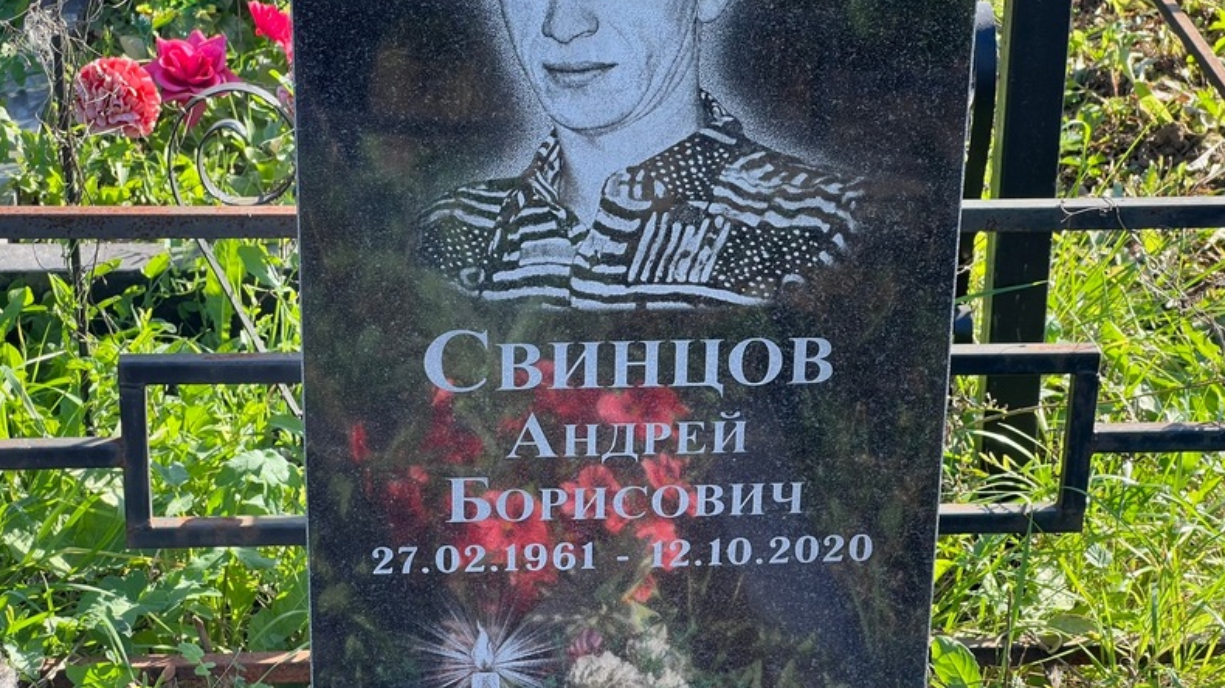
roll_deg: -1.4
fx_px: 2760
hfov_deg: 25.0
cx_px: 606
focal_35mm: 85
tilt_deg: -25.3
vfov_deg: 14.2
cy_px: 418
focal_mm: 9
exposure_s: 1/123
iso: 32
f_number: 2.8
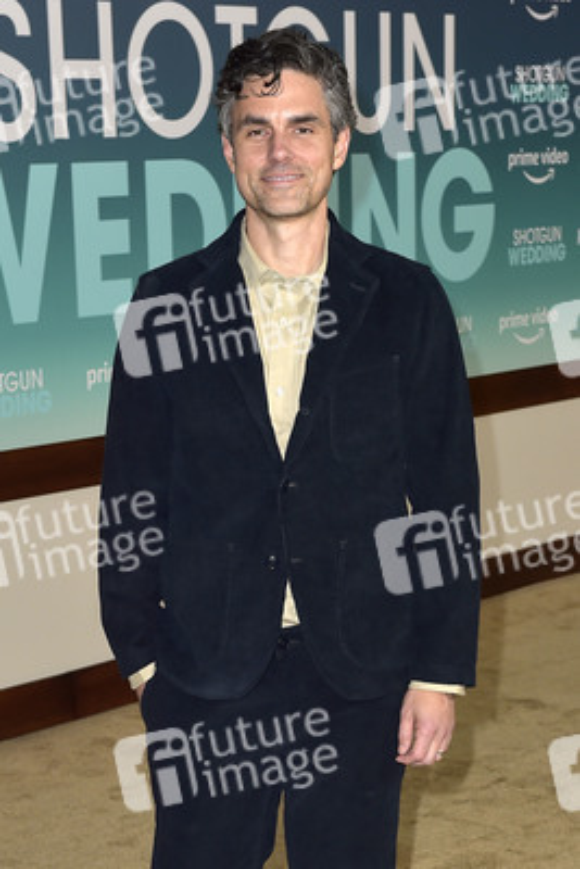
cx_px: 290
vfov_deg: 35.6
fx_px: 1352
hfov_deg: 24.2
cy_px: 434
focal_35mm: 56
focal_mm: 56
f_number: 6.3
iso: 400
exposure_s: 1/250
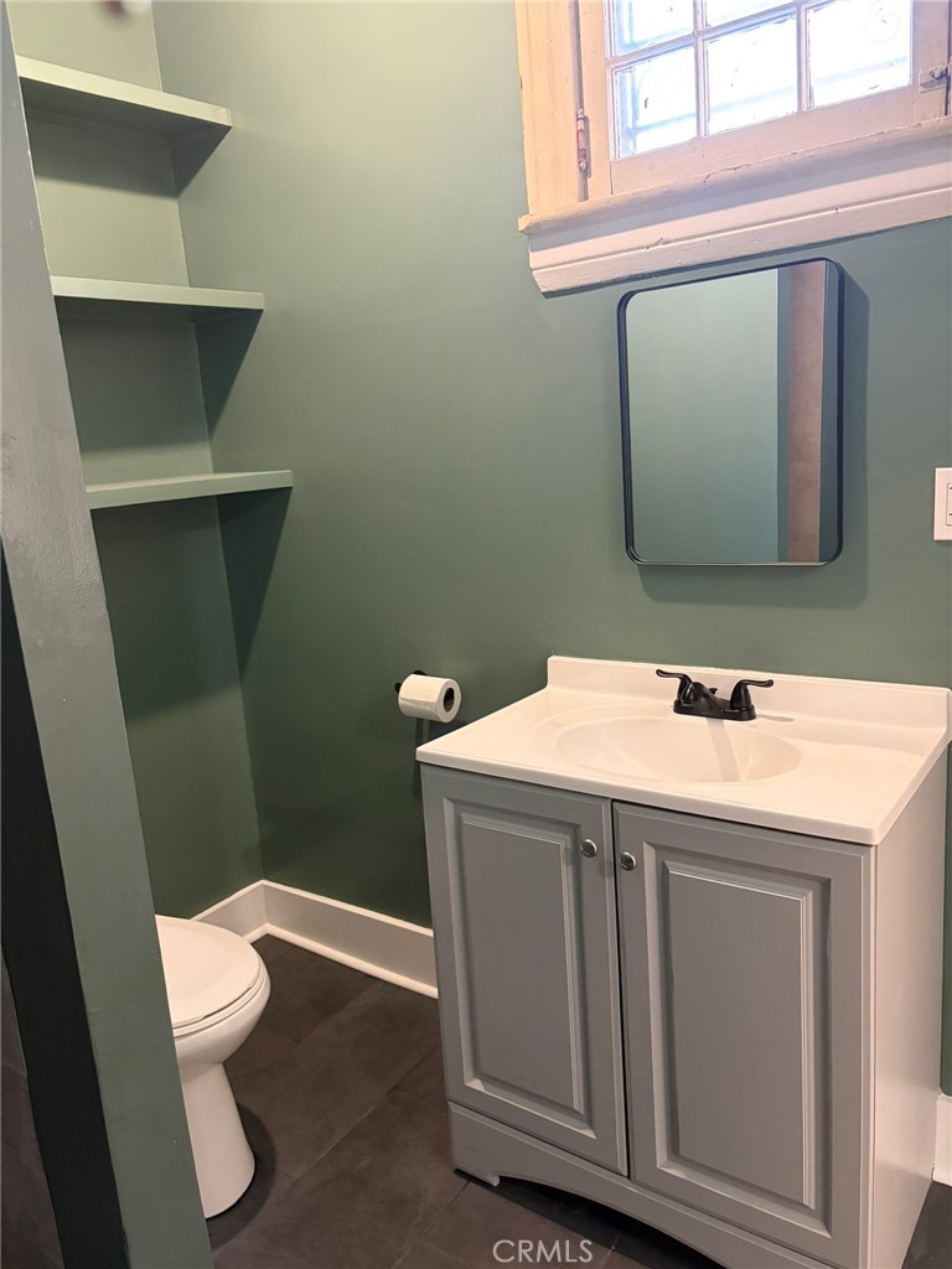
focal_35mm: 26
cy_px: 634
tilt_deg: -11.6
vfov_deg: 67.3
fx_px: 953
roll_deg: +4.1
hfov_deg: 53.1
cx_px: 476
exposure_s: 1/60
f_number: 1.6
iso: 500
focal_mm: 5.96
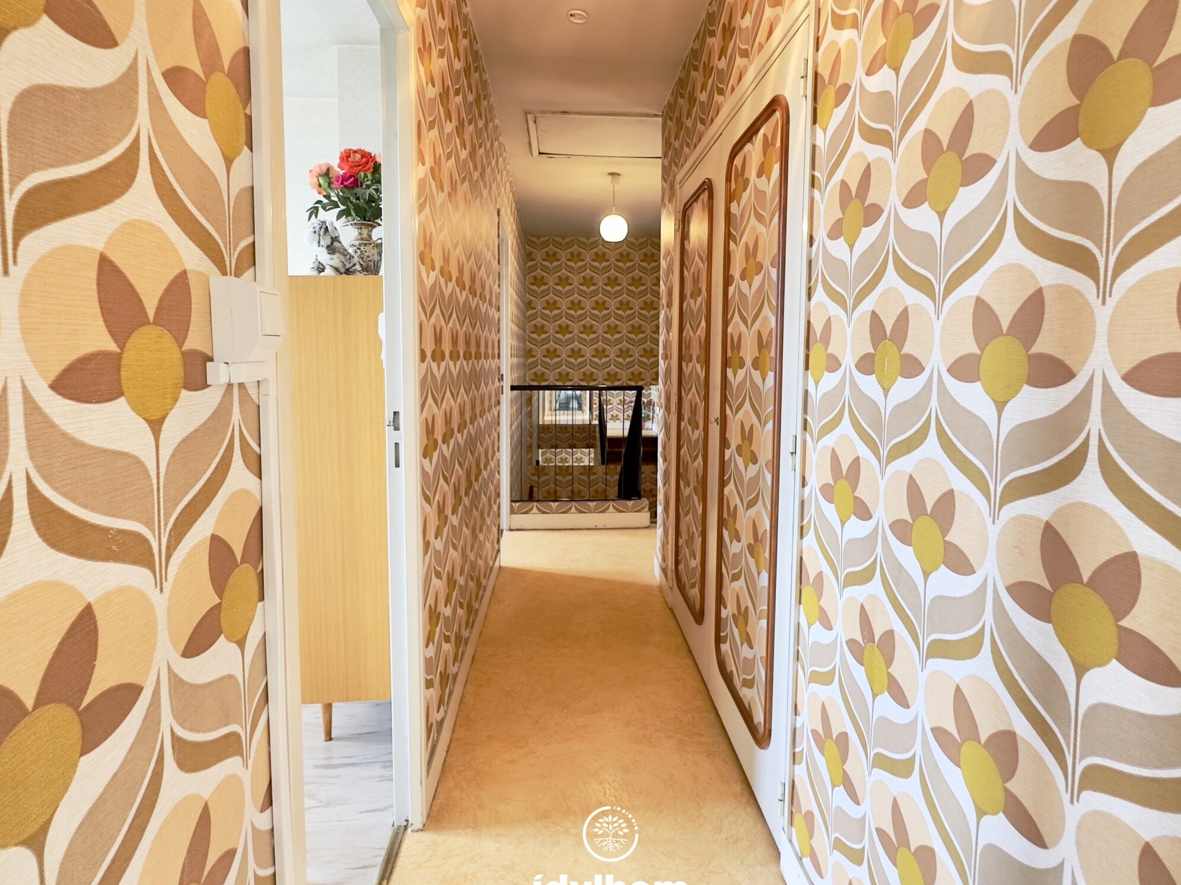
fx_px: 614
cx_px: 607
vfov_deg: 71.3
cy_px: 389
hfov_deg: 87.7
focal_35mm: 18
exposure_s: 1/50
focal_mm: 2.22
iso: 640
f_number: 2.2
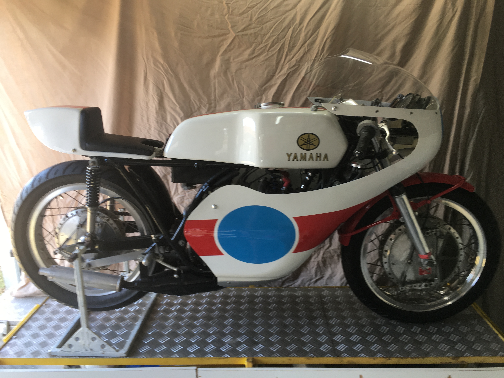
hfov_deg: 61.7
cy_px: 189
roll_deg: +0.4
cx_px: 252
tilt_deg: -13.0
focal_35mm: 29
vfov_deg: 48.2
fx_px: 422
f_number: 2.2
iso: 32
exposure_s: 1/50
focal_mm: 4.15
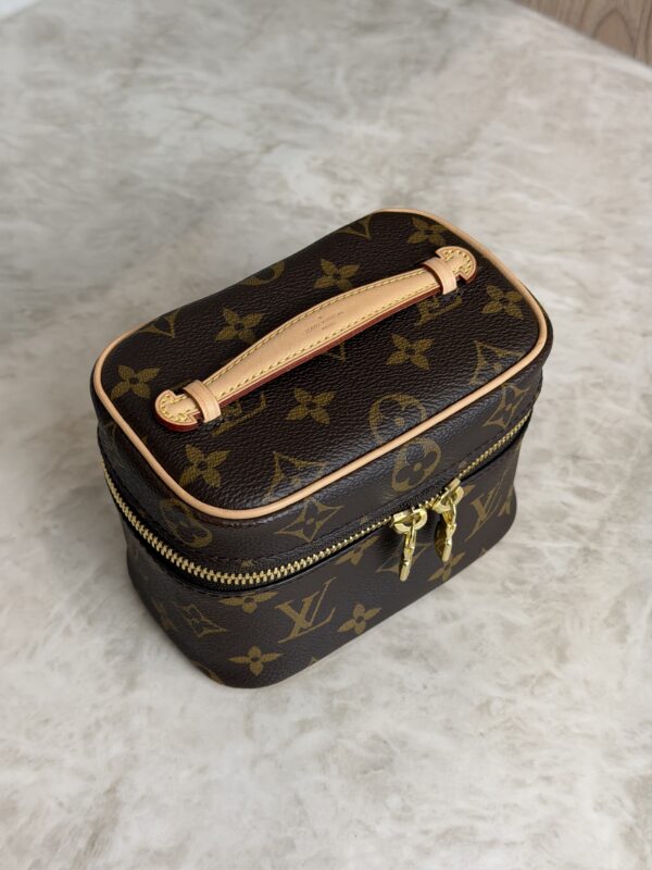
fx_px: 1205
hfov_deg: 30.3
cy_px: 435
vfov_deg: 39.7
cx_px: 326
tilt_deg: -51.1
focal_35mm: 48
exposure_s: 1/120
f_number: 1.78
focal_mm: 6.76
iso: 80
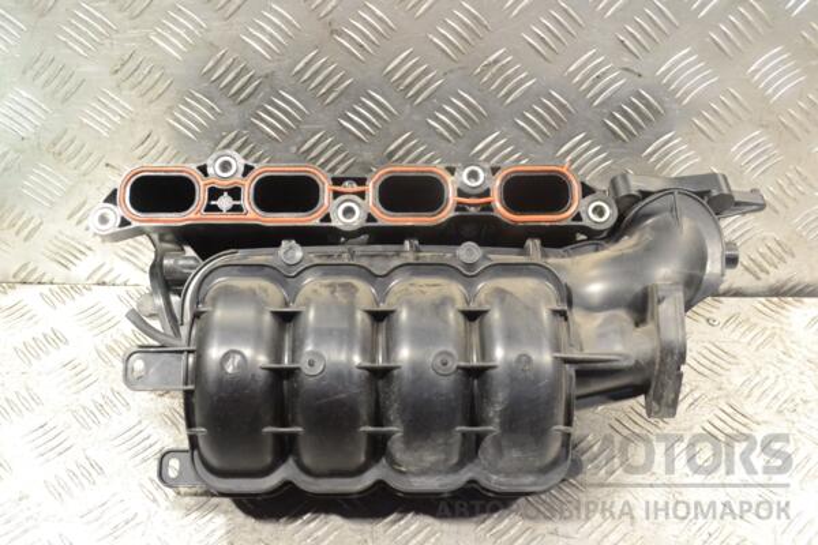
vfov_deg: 31.9
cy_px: 272
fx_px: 954
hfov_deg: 46.4
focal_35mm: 42
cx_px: 409
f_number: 6.3
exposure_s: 1/160
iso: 3200
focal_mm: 28
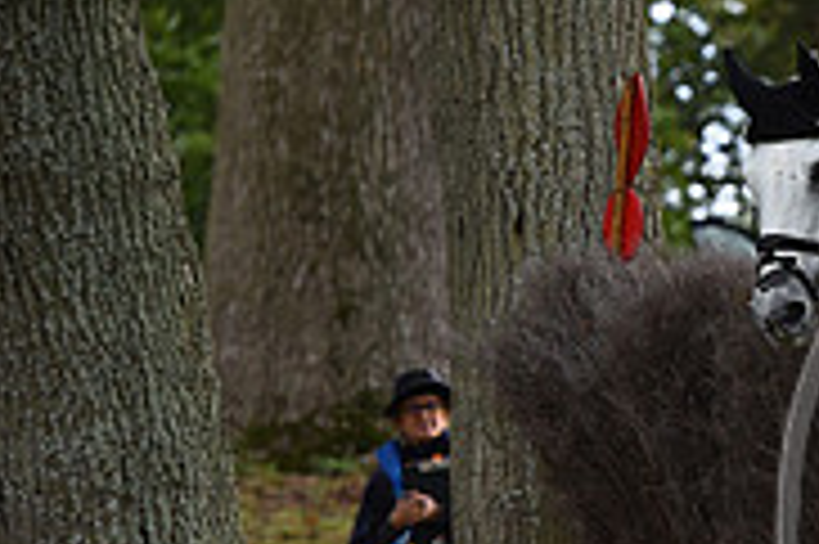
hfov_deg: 4.0
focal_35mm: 509
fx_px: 11569
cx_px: 1192
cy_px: 468
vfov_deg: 2.7
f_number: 4.5
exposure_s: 1/1250
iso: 640
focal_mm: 160
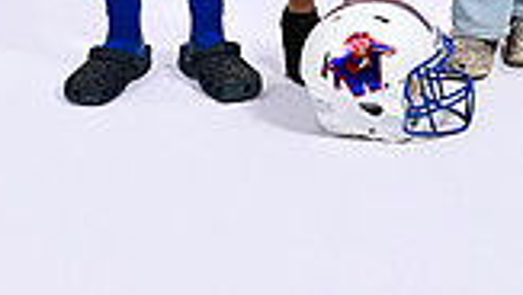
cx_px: 462
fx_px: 2082
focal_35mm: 150
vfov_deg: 7.6
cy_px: -378
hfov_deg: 14.2
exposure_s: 1/200
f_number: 6.3
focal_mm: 52
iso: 160
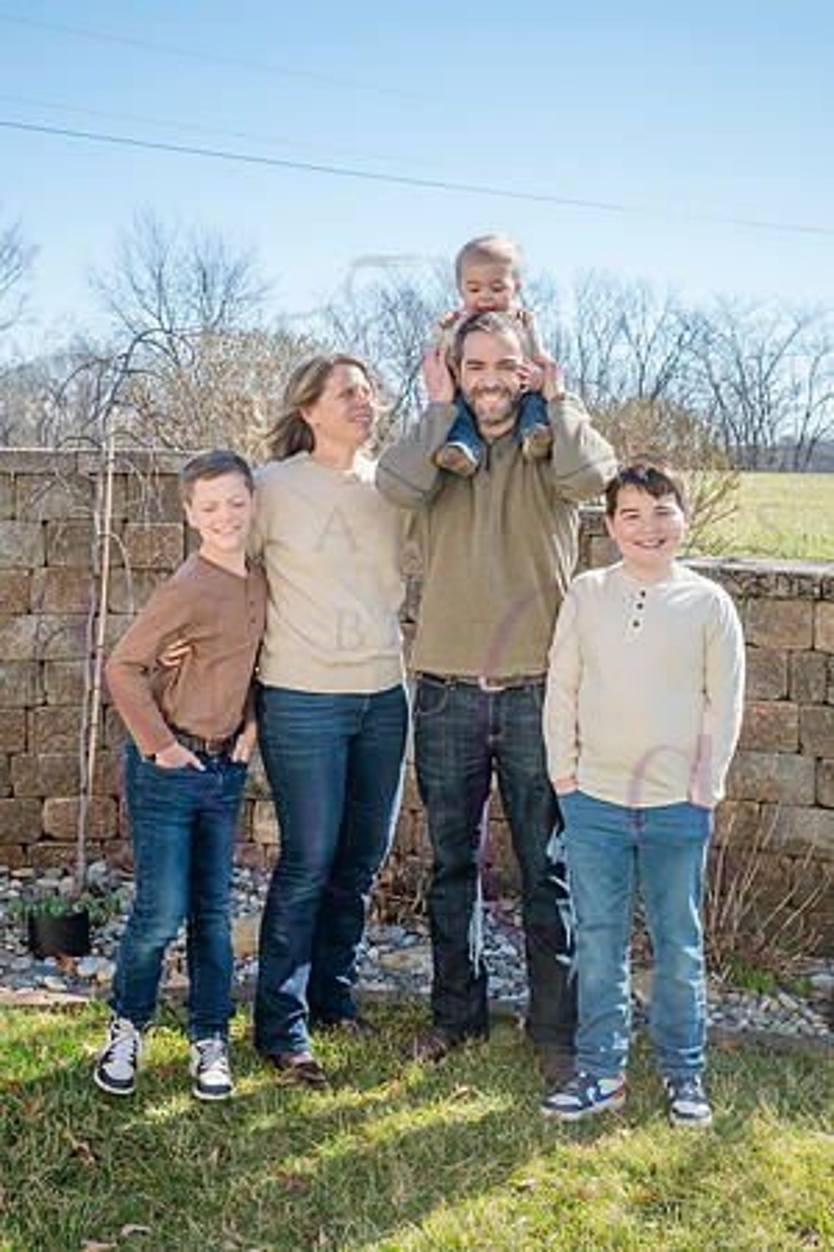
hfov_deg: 28.5
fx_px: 1642
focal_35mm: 47
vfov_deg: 41.7
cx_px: 385
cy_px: 626
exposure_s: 1/640
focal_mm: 31.5
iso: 400
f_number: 6.3
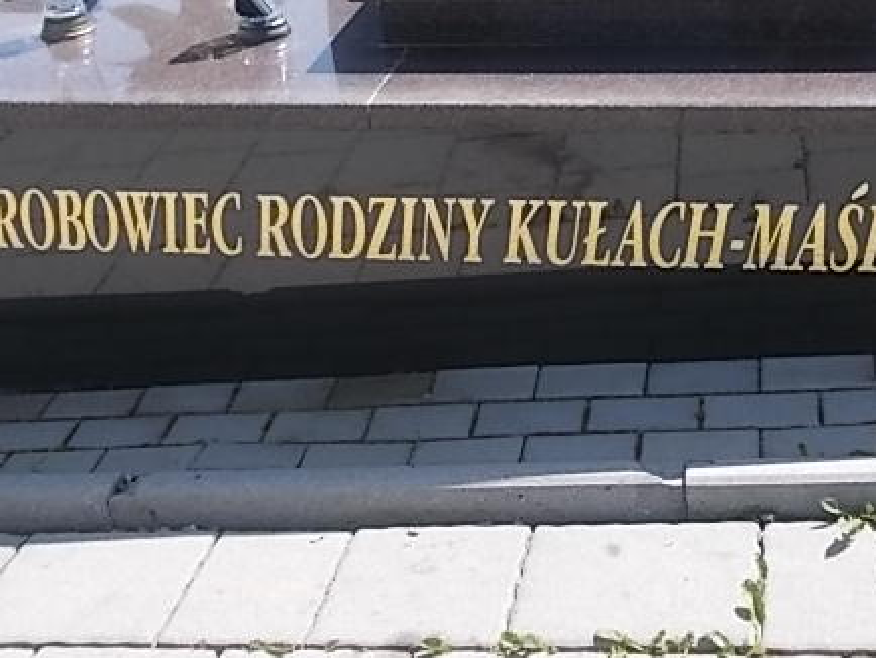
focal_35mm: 56
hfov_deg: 34.3
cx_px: 468
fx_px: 1418
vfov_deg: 26.0
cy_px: 226
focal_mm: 5.3
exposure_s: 1/500
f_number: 3.1
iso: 80
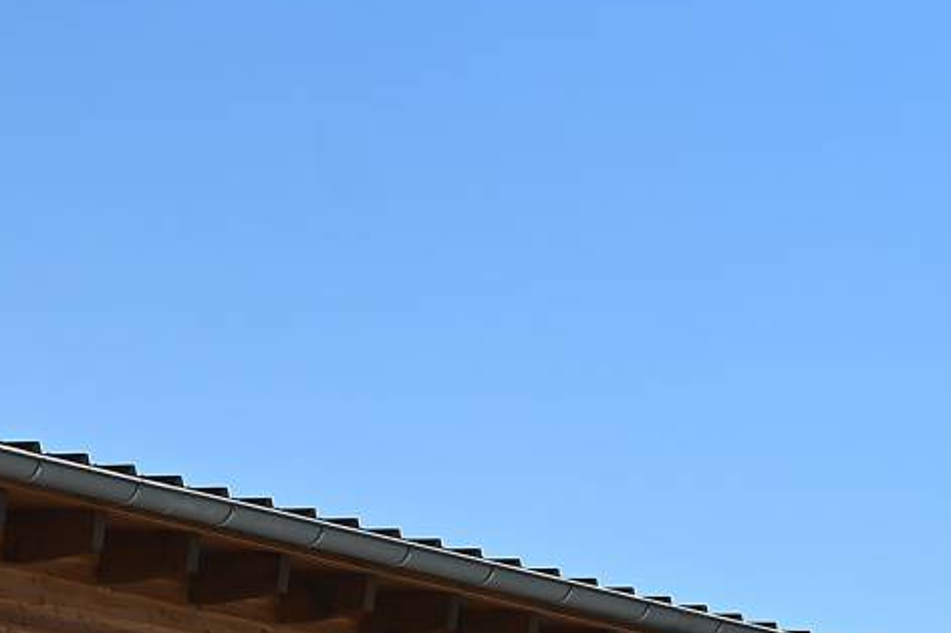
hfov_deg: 10.2
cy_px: 1102
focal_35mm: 196
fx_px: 5174
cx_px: -463
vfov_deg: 6.8
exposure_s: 1/400
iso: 100
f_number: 7.1
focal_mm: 37
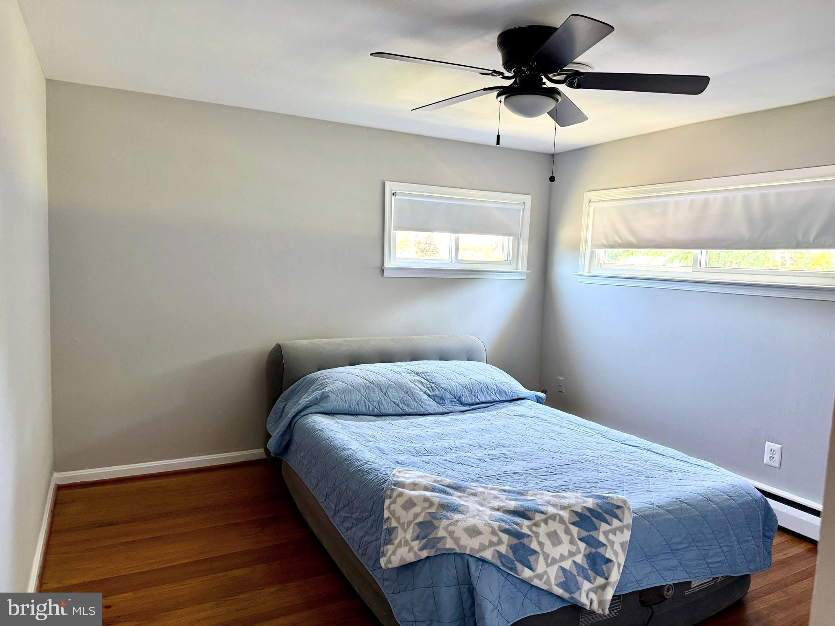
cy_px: 313
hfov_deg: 71.6
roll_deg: -2.6
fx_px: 579
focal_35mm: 24
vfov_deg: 56.8
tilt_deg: -5.4
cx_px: 418
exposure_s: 1/60
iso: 320
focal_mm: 6.76
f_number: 1.78
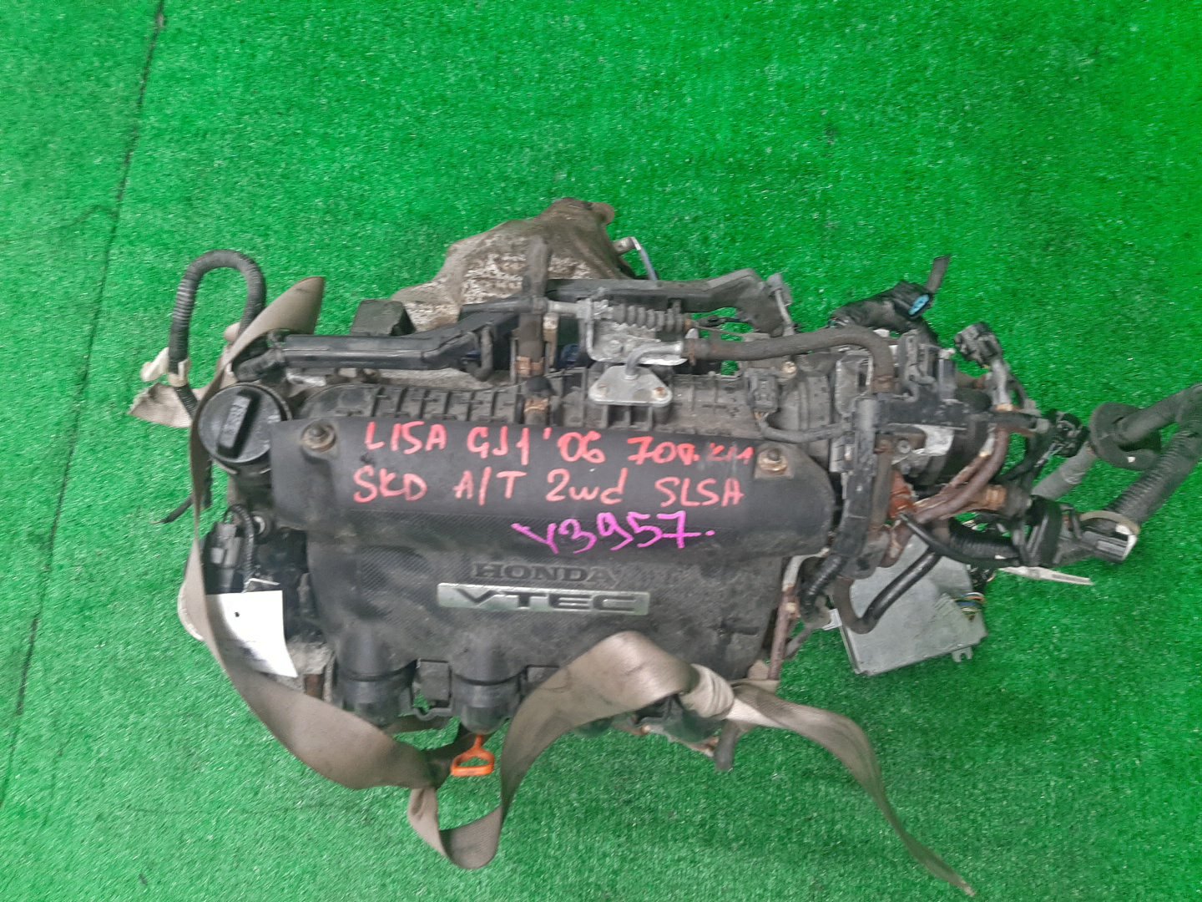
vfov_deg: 53.1
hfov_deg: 67.3
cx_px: 601
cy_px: 451
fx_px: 903
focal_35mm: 26
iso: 146
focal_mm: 3.93
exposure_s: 1/50
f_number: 1.7
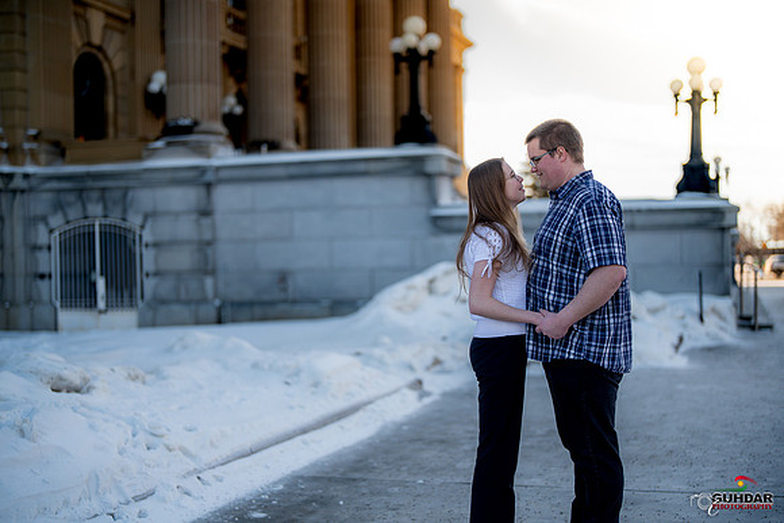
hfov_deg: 39.6
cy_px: 262
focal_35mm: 50
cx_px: 392
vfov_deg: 27.0
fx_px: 1089
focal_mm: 50
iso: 200
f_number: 1.3
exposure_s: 1/3200
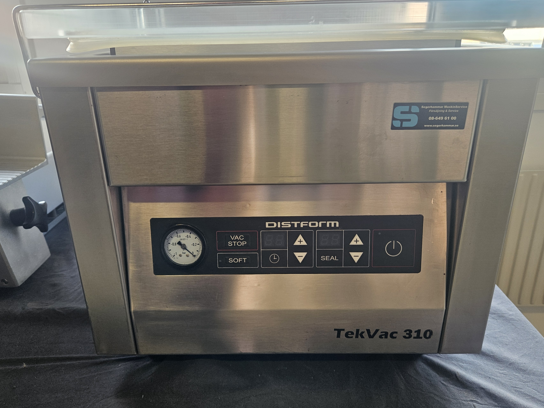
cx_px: 263
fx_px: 424
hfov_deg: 65.3
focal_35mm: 27
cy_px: 213
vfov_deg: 51.3
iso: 80
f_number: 1.8
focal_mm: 5.4
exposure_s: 1/100
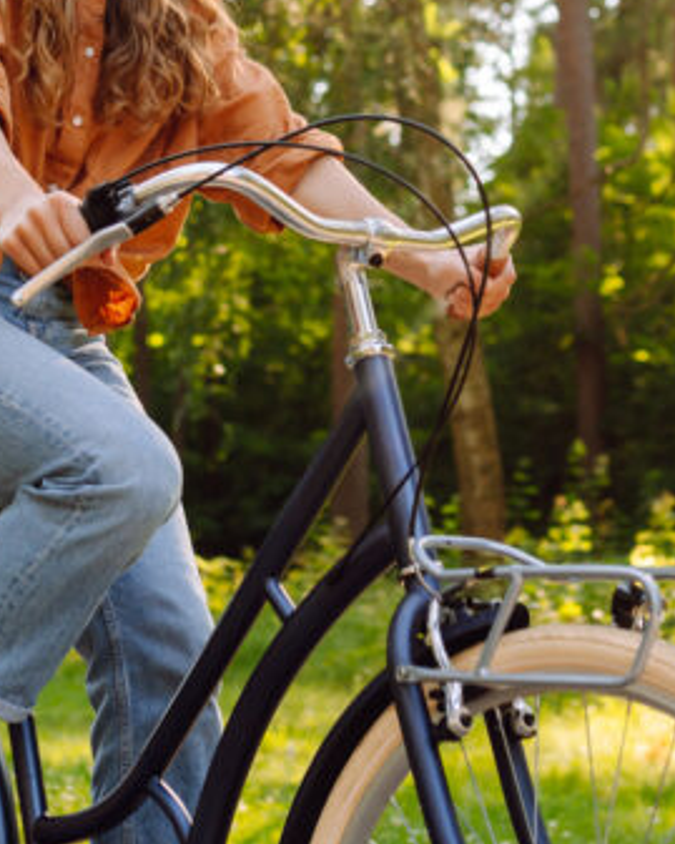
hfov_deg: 15.4
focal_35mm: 100
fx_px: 2496
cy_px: 137
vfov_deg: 18.9
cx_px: 284
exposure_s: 1/500
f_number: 2.8
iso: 320
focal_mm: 35
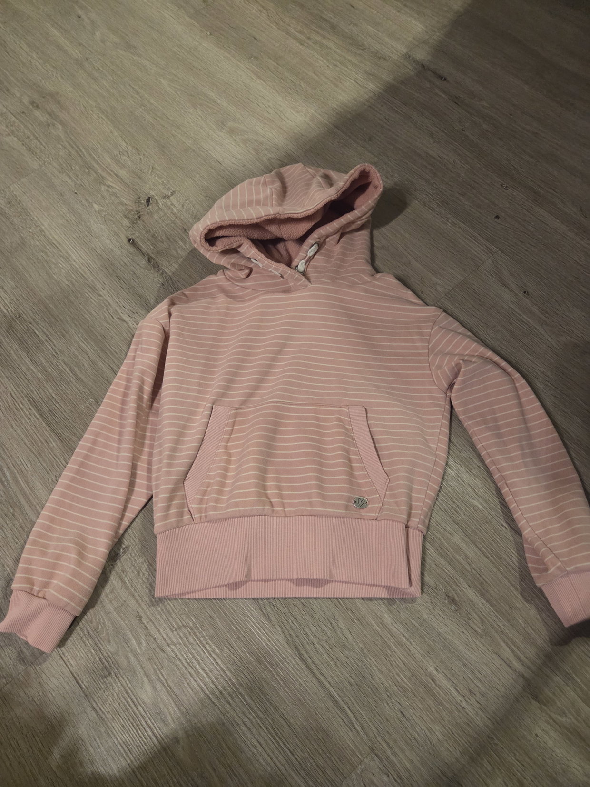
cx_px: 295
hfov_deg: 58.9
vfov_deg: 73.9
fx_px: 523
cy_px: 394
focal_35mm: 23
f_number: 1.8
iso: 1600
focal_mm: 5.4
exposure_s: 1/100
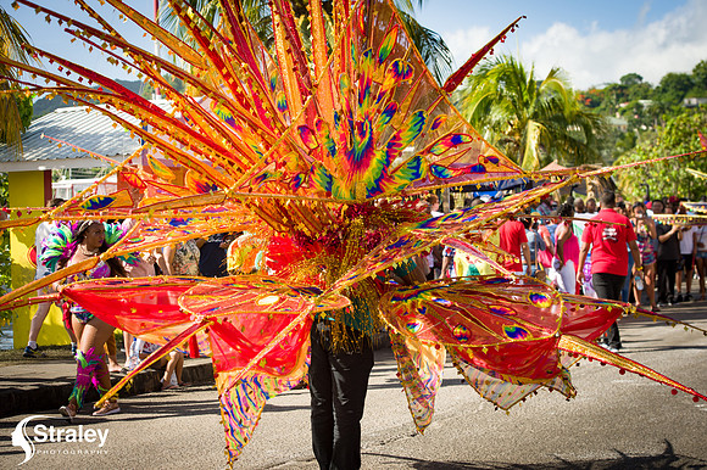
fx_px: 1374
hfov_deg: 28.9
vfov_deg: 19.4
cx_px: 354
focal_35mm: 70
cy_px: 235
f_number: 8
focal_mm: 70
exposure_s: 1/200
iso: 100
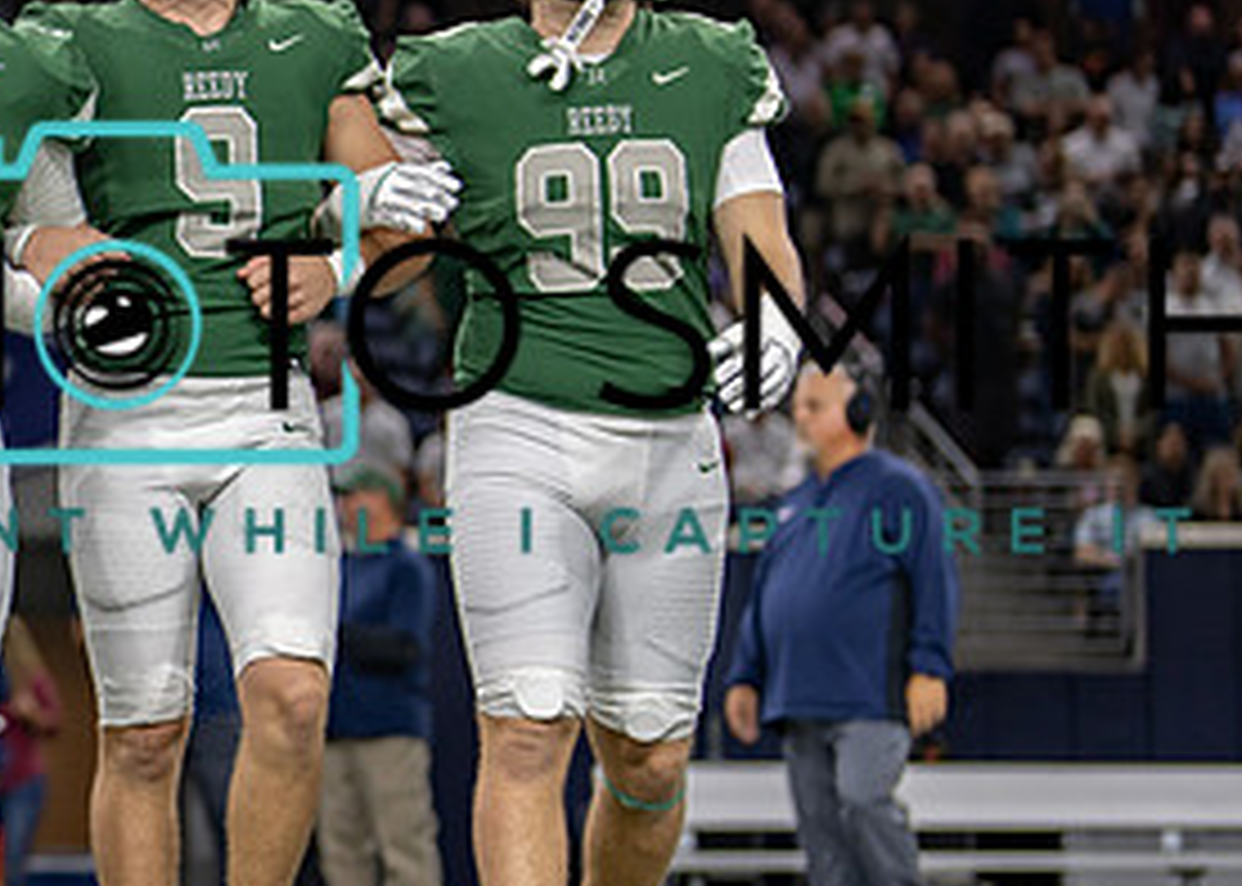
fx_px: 4620
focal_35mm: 131
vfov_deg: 11.0
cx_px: -158
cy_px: 420
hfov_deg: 14.9
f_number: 1.2
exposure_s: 1/500
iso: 200
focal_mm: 50
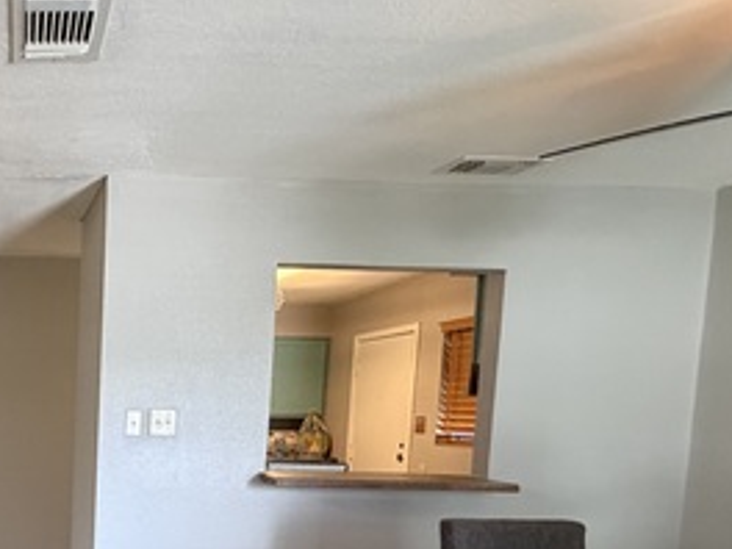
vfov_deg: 39.5
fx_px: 719
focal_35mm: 34
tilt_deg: -5.8
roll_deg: -1.3
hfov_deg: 45.4
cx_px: -3
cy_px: 466
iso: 640
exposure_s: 1/60
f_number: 2.2
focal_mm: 2.22
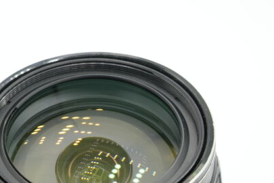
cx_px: 85
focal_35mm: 120
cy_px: 126
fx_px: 913
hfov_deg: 17.0
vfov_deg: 11.4
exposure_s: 1/100
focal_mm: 54
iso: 800
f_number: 14
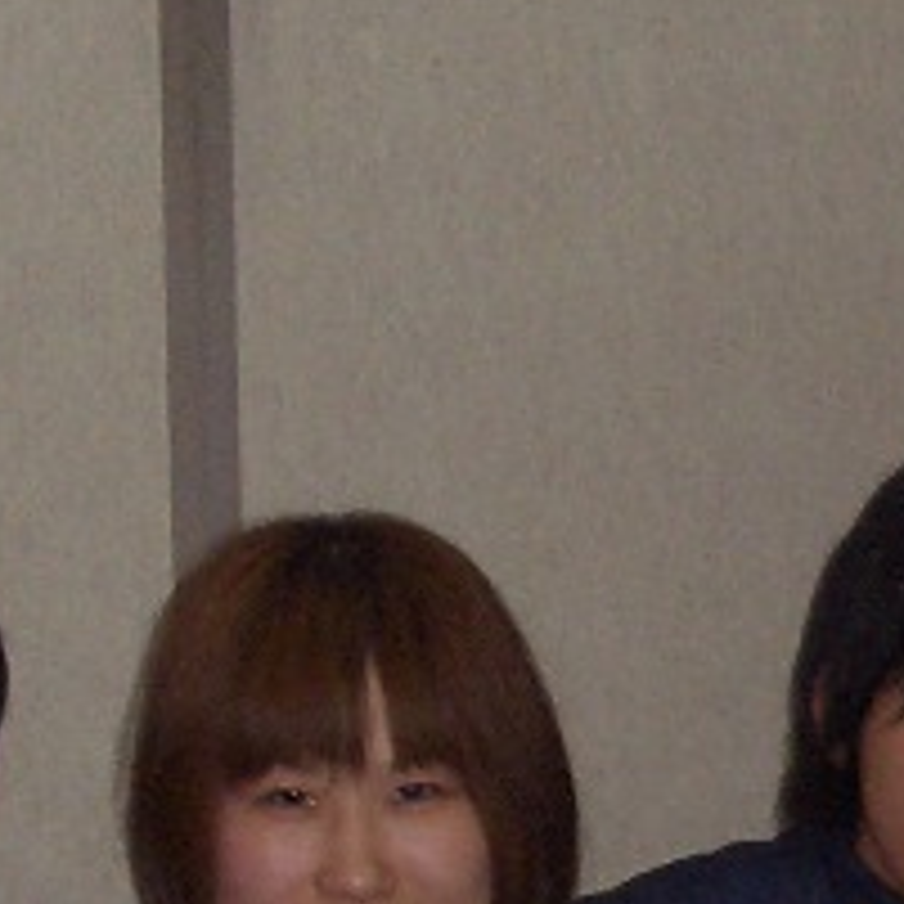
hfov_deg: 8.8
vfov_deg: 8.8
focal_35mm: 197
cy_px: 913
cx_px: 814
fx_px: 5821
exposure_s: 1/60
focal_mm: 5.8
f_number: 2.6
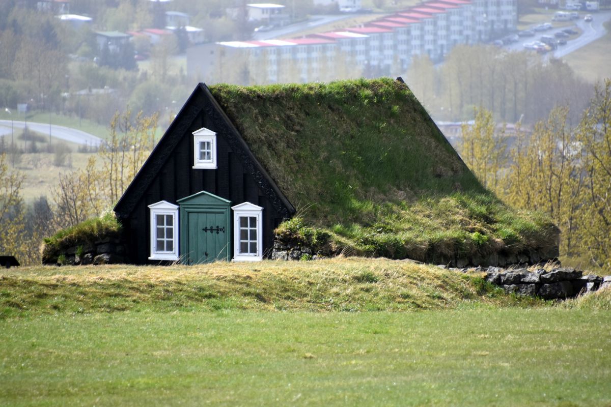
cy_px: 204
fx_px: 7637
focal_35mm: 450
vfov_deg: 3.1
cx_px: 306
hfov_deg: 4.6
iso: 400
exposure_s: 1/1000
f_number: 8
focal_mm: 300
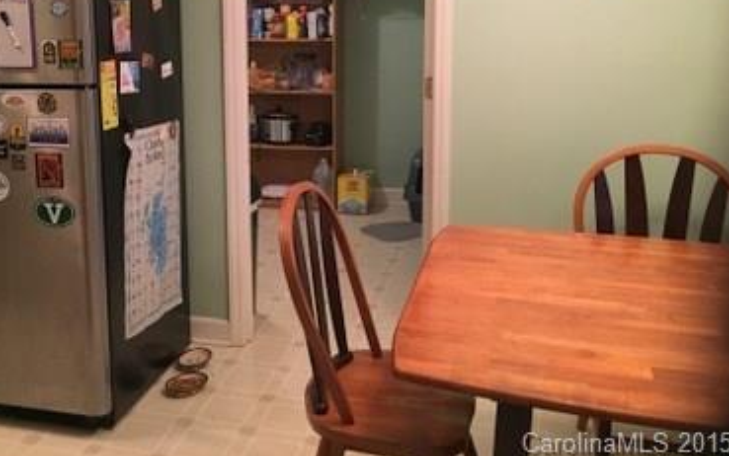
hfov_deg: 48.8
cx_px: 275
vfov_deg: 31.4
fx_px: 795
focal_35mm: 40
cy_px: 107
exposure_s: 1/24
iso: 200
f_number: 2.2
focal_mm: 4.15
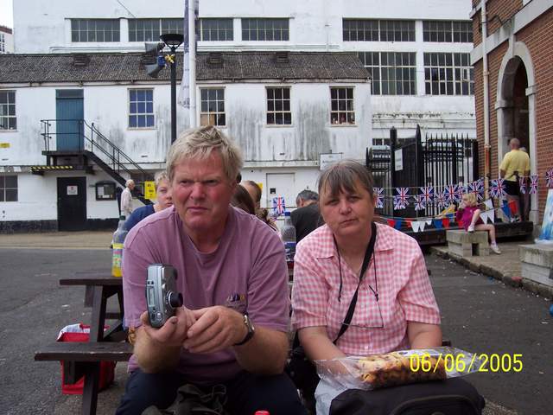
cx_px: 276
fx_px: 607
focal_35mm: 38
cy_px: 208
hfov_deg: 49.0
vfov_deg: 37.7
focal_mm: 8
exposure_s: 1/1000
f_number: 2.8
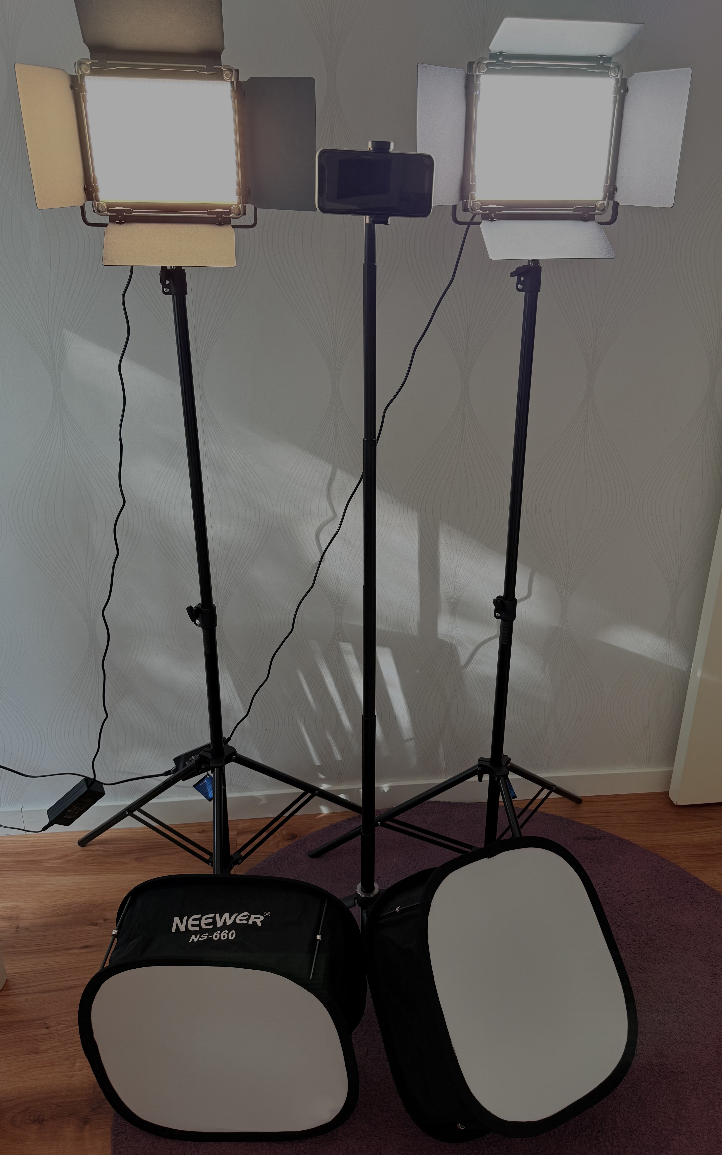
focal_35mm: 26
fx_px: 819
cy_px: 575
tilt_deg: -24.0
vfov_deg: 70.4
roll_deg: -2.4
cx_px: 400
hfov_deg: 47.5
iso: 100
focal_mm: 6.76
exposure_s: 1/159
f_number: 1.78
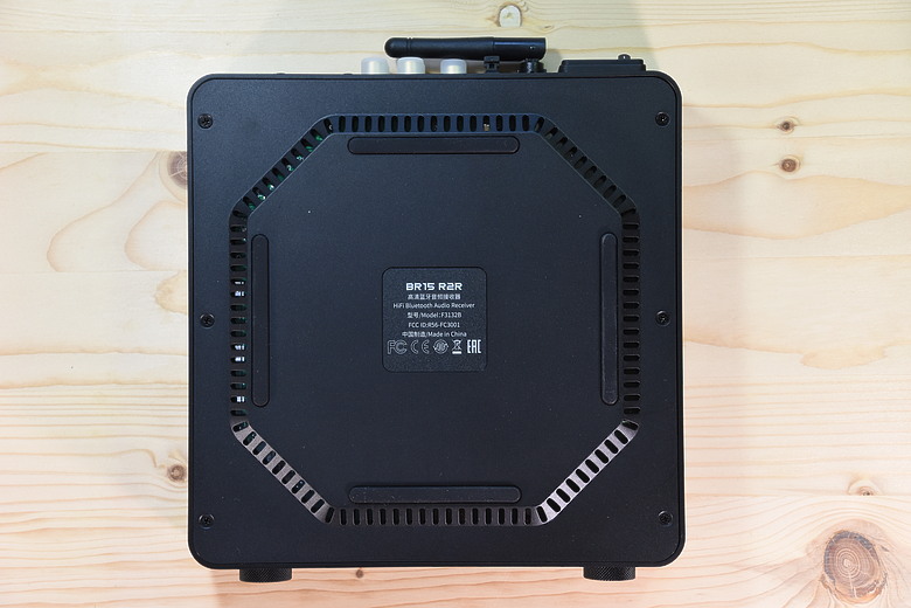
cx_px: 456
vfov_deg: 15.7
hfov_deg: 23.4
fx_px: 2201
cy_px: 304
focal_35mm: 87
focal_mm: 58
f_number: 6.3
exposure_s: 1/100
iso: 1000
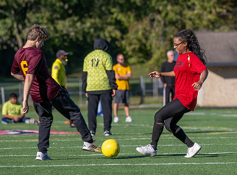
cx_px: 172
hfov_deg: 5.9
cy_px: 118
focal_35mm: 335
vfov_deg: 4.4
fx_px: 2281
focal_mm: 200
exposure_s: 1/4000
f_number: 4.5
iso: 400
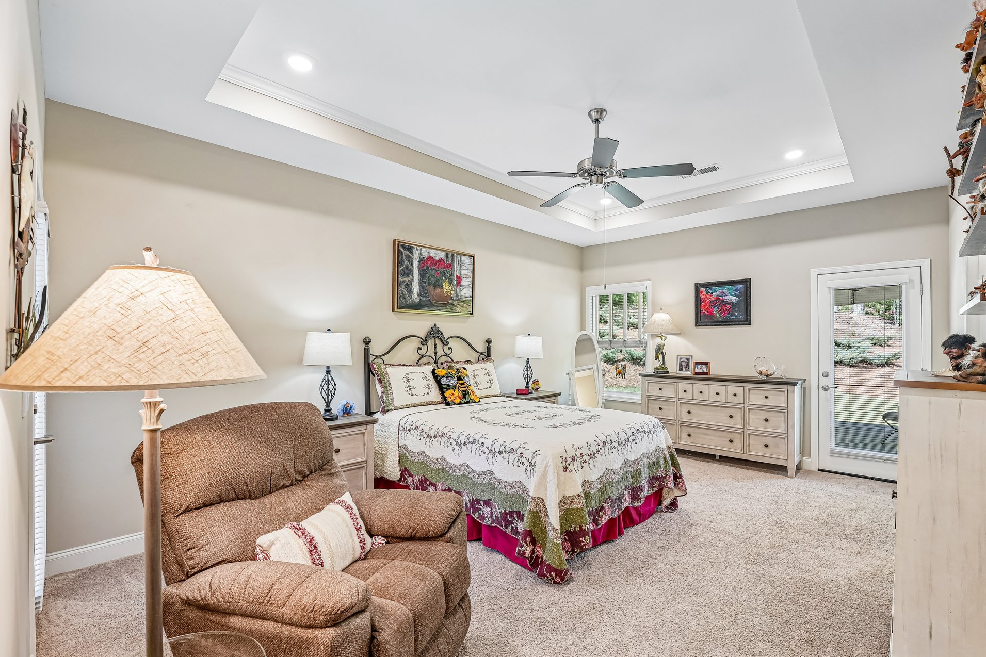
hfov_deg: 100.3
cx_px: 523
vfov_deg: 77.3
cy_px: 345
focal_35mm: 15
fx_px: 411
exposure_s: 1/6
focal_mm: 14
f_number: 8
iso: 320
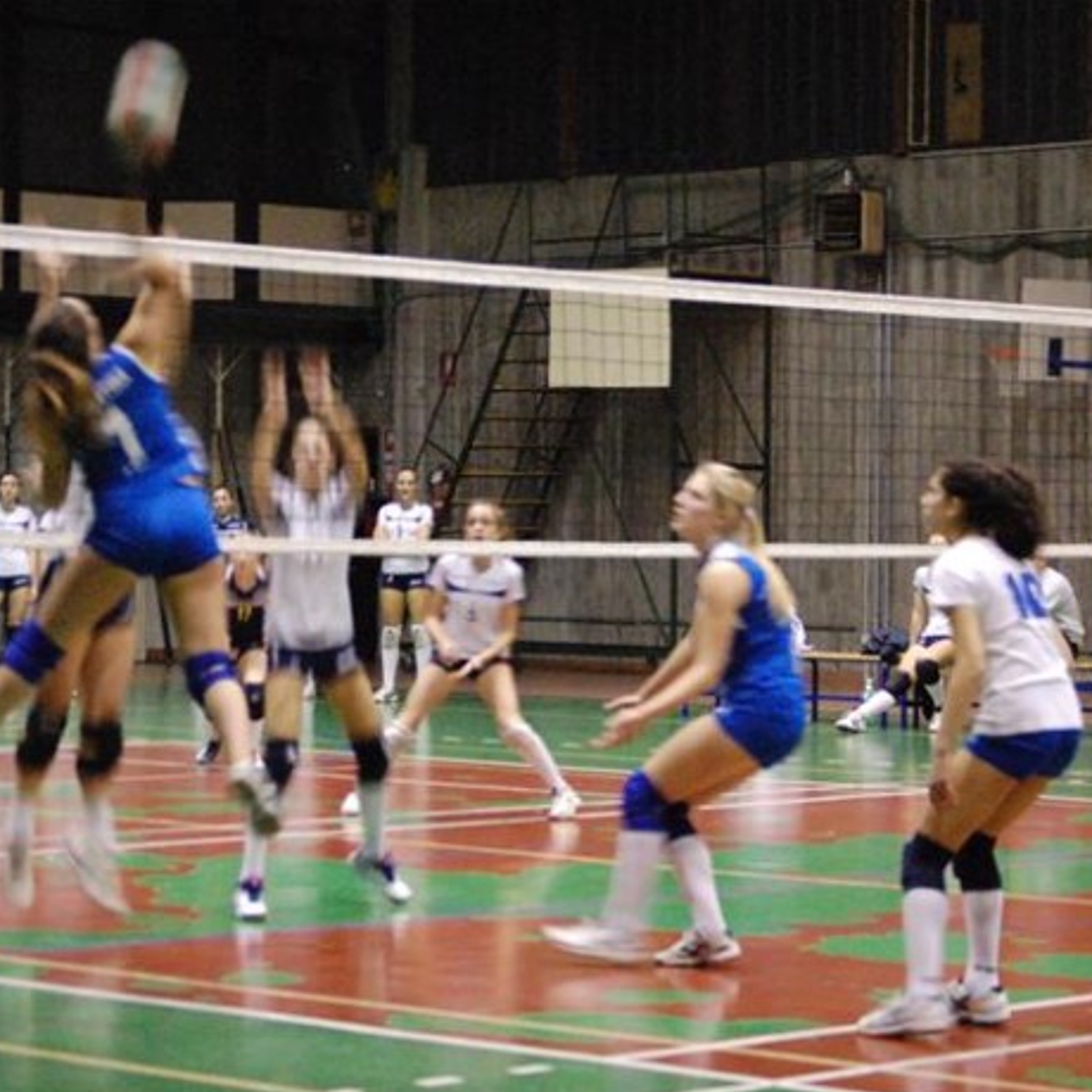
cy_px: 548
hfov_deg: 16.3
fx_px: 3806
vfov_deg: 16.3
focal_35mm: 107
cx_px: 425
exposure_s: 1/30
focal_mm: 55
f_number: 4
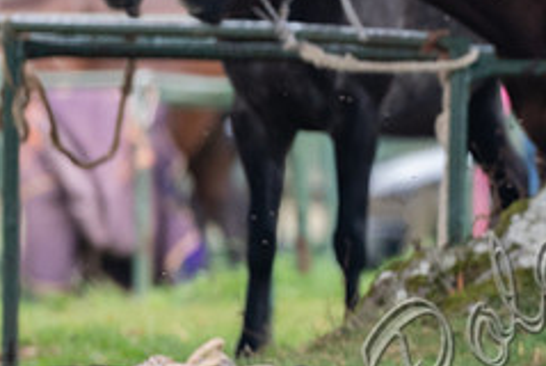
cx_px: 715
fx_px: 37067
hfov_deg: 0.8
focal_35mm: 2441
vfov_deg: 0.6
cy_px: 63
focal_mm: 500
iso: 500
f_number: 4
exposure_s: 1/400
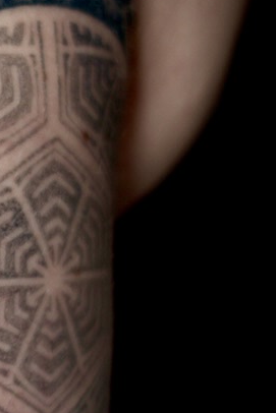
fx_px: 2286
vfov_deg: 10.3
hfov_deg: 6.7
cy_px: 286
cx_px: -269
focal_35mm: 199
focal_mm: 50
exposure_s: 1/320
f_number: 2
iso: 50
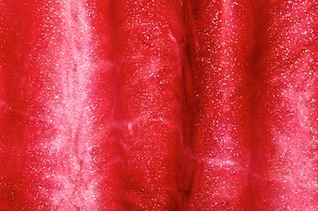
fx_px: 2036
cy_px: 152
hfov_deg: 8.9
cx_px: 96
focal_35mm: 231
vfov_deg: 5.9
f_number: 10
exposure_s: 1/640
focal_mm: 100
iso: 800
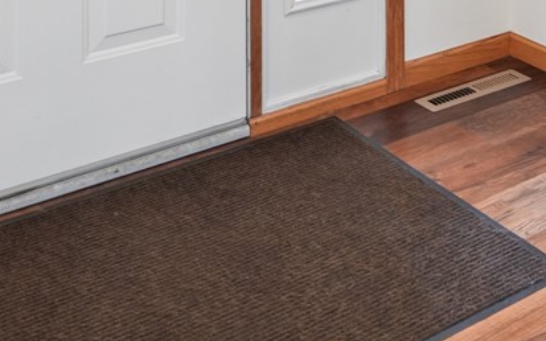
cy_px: -339
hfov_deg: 28.8
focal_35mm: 67
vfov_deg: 15.5
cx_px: 536
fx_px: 997
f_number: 10
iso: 400
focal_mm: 16
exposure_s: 1/15
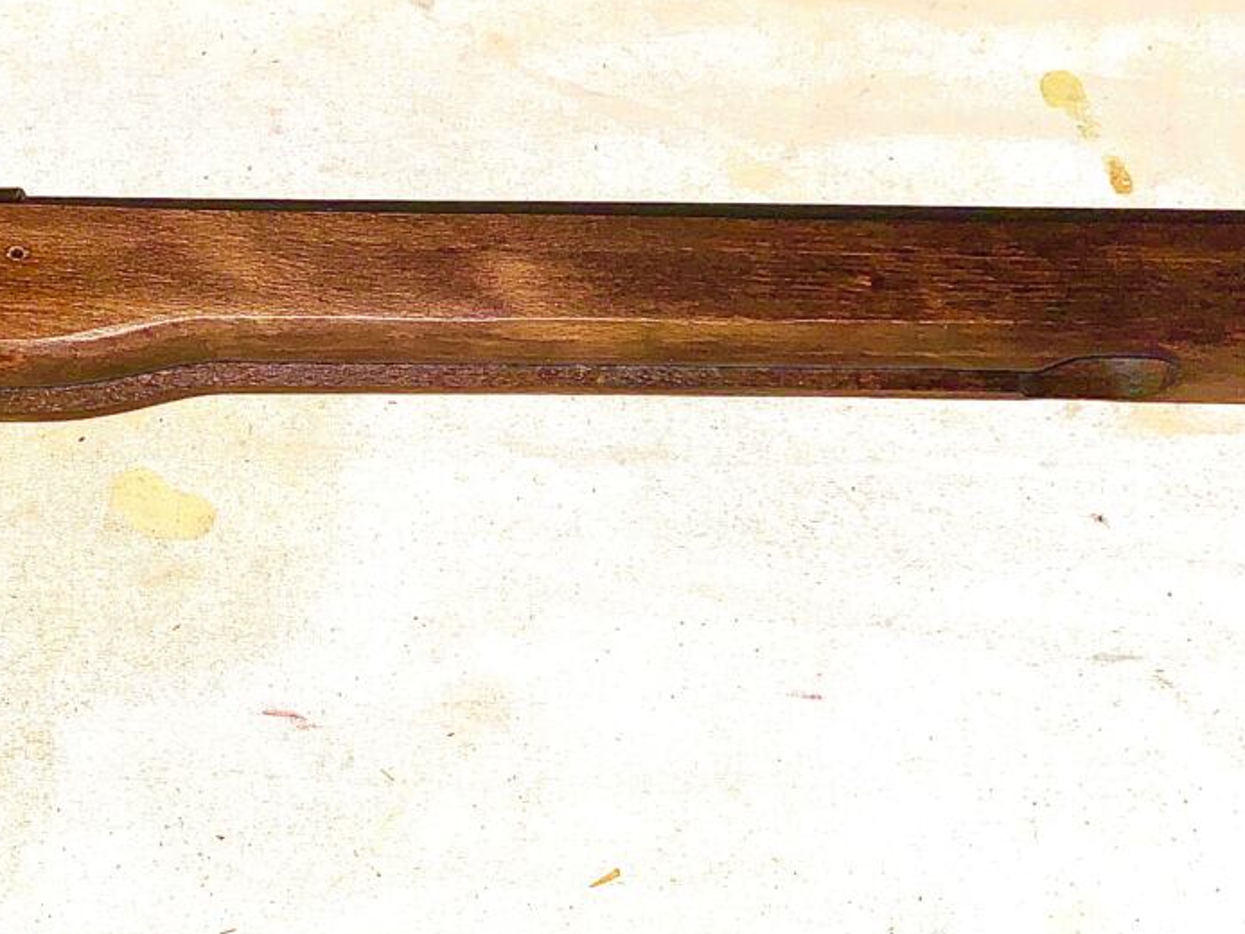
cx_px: 253
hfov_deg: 40.4
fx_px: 1619
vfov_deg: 31.6
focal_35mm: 45
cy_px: 706
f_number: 1.8
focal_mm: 4.25
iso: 32
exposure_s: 1/47
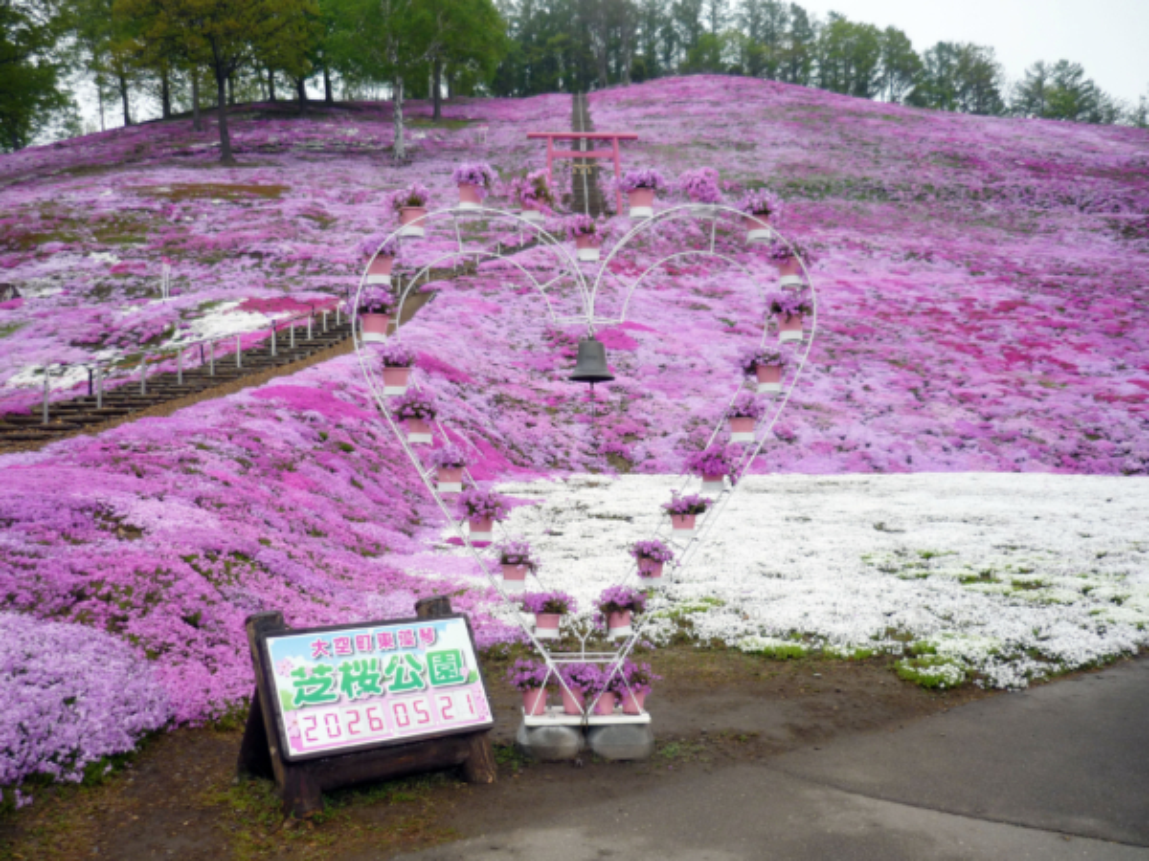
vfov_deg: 42.9
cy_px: 430
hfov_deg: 55.4
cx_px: 574
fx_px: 1095
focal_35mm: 33
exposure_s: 1/125
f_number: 2.8
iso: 100
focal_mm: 5.5
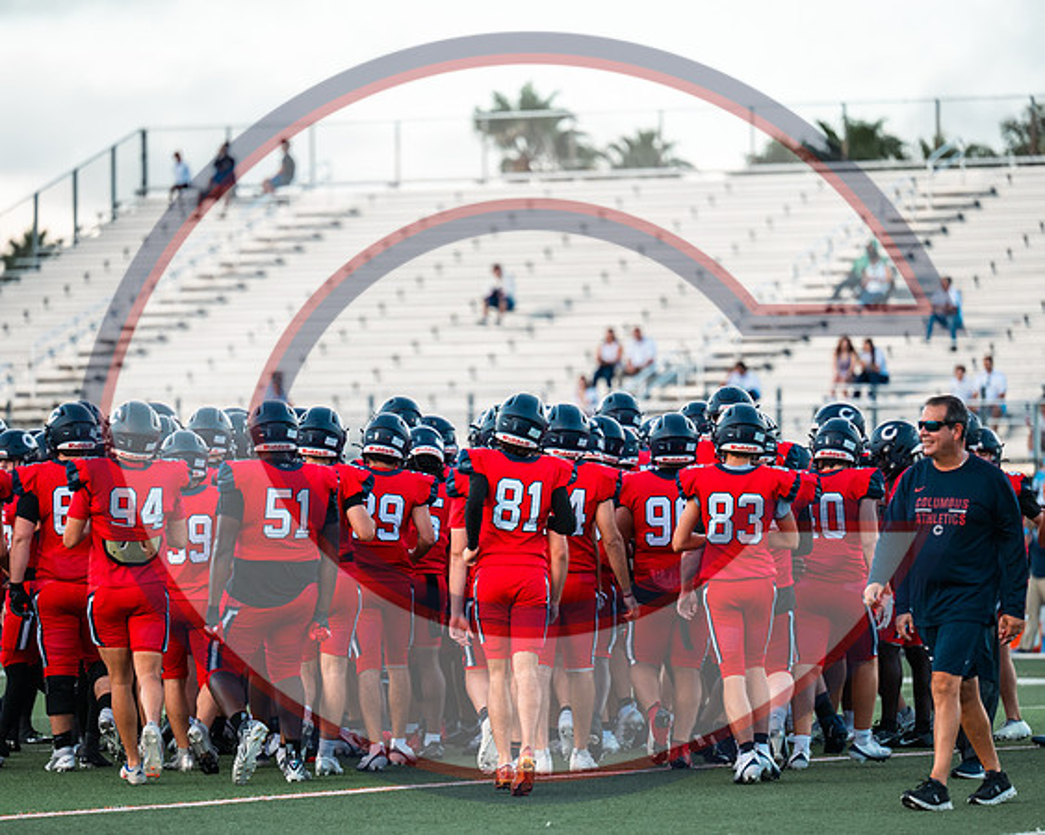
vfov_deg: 7.4
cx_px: 502
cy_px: 418
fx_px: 6441
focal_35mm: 208
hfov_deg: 9.3
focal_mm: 185
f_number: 2.8
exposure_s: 1/1600
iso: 720
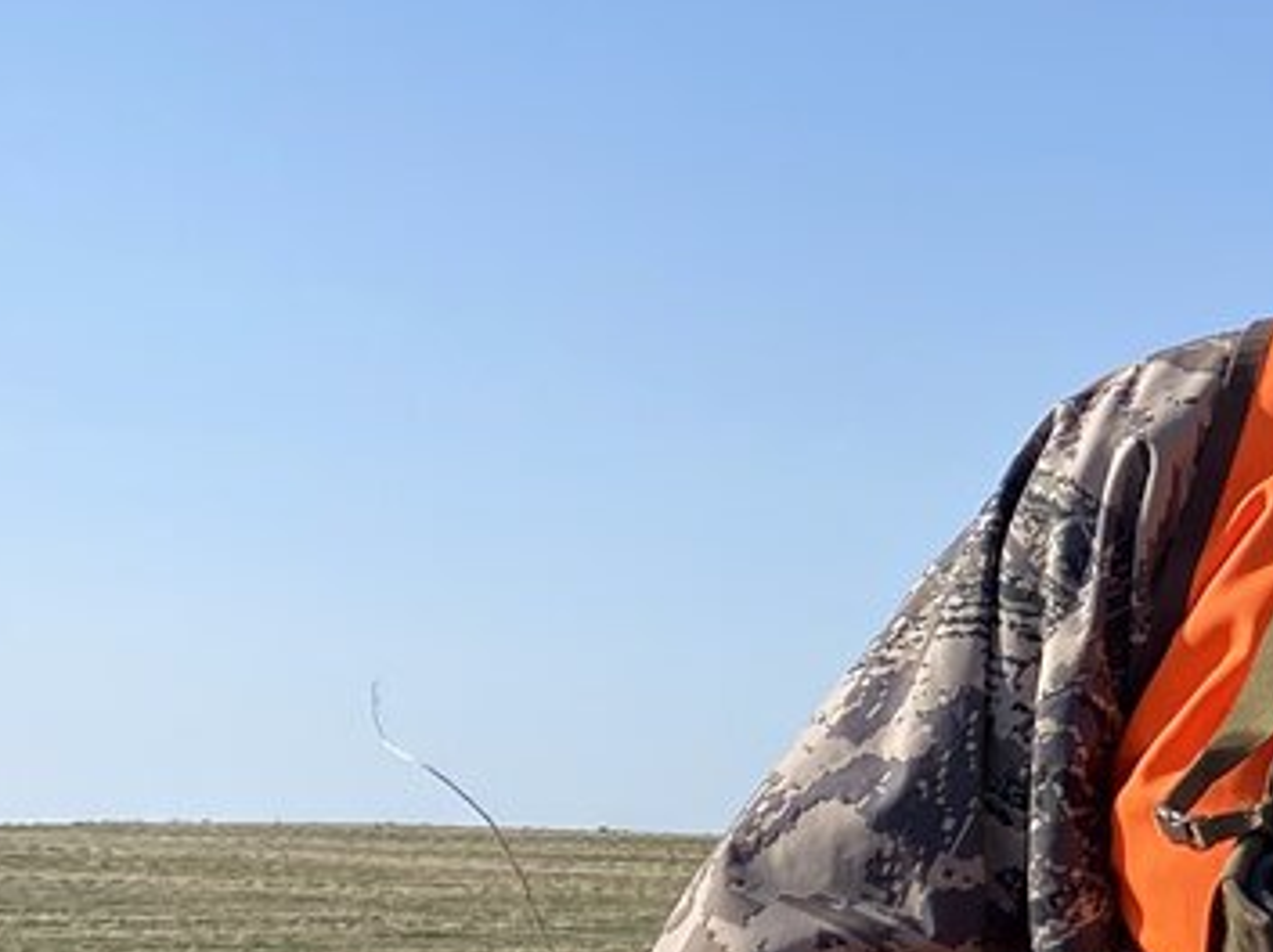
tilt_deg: +5.9
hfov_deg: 14.2
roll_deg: -2.9
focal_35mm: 118
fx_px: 4335
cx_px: 2481
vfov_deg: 12.5
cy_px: 624
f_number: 1.8
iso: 32
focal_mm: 4.25
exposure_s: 1/2222
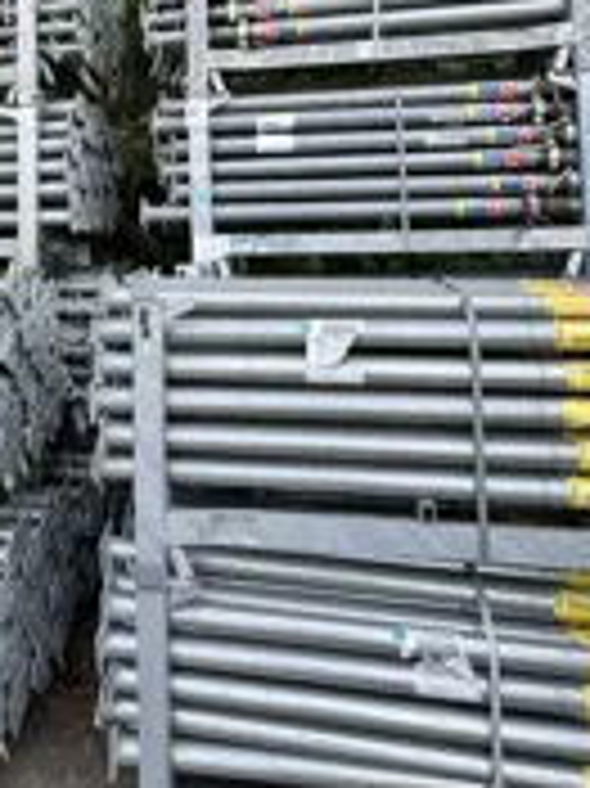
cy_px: 189
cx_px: 149
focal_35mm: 32
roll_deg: +0.8
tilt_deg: +7.2
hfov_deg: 42.8
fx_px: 728
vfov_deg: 54.0
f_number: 2.2
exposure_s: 1/381
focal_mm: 2.22
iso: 40
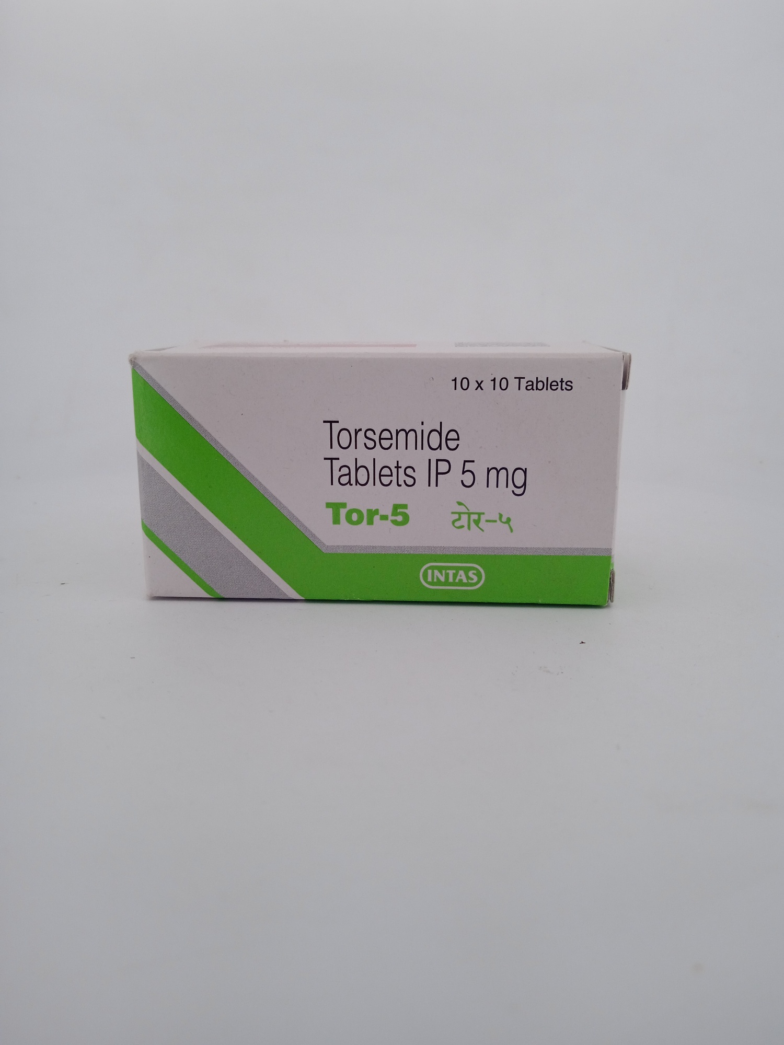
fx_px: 846
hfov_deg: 49.7
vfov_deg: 63.4
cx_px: 392
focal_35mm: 28
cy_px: 522
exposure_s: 1/182
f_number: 2.2
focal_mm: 3.43
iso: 100
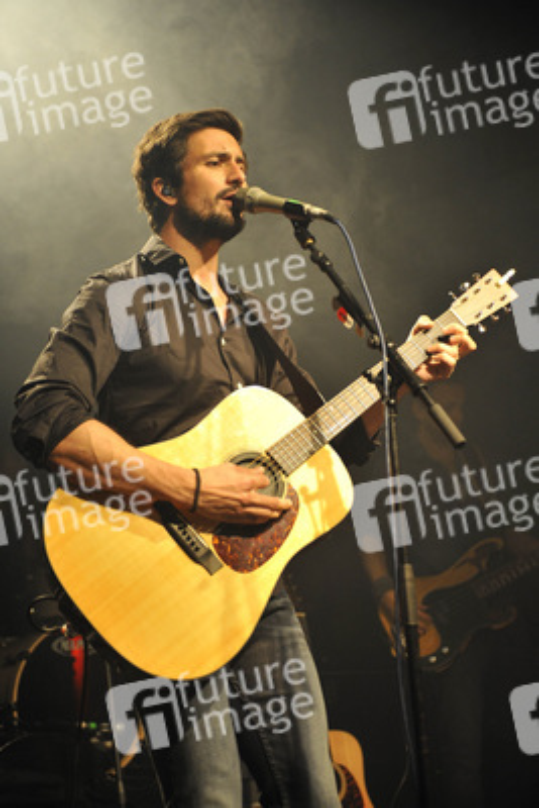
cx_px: 270
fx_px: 1256
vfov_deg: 35.6
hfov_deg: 24.2
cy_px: 404
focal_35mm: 56
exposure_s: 1/100
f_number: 2.8
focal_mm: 56
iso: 1600
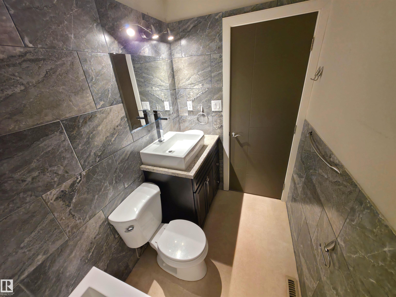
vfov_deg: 89.9
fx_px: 149
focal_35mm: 13
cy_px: 148
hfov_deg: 106.2
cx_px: 198
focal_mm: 2.2
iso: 160
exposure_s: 1/24
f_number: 1.9
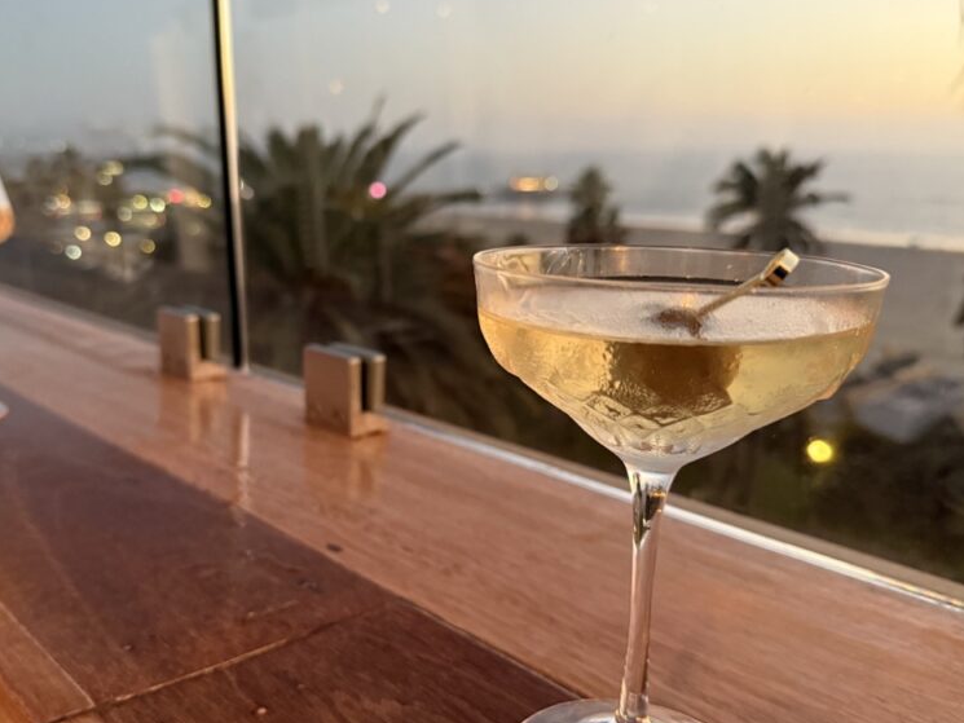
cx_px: 413
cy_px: 363
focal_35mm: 33
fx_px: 919
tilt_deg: -13.3
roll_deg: +0.4
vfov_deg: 43.0
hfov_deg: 55.1
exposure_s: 1/40
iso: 640
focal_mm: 6.76
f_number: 1.78
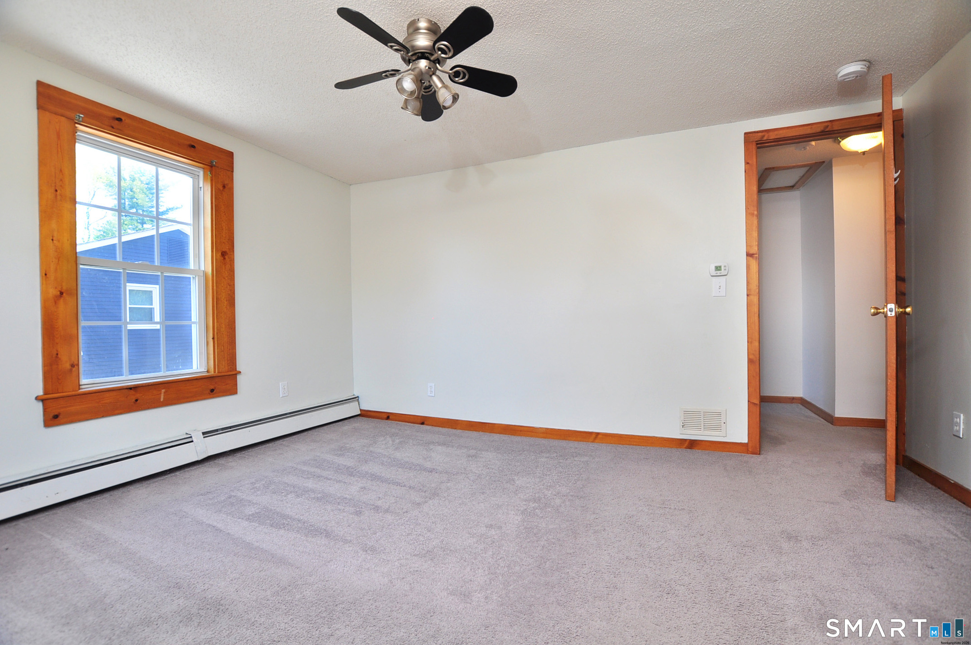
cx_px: 486
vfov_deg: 77.2
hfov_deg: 100.5
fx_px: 404
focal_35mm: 15
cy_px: 322
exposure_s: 1/60
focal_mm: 10
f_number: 5
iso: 200
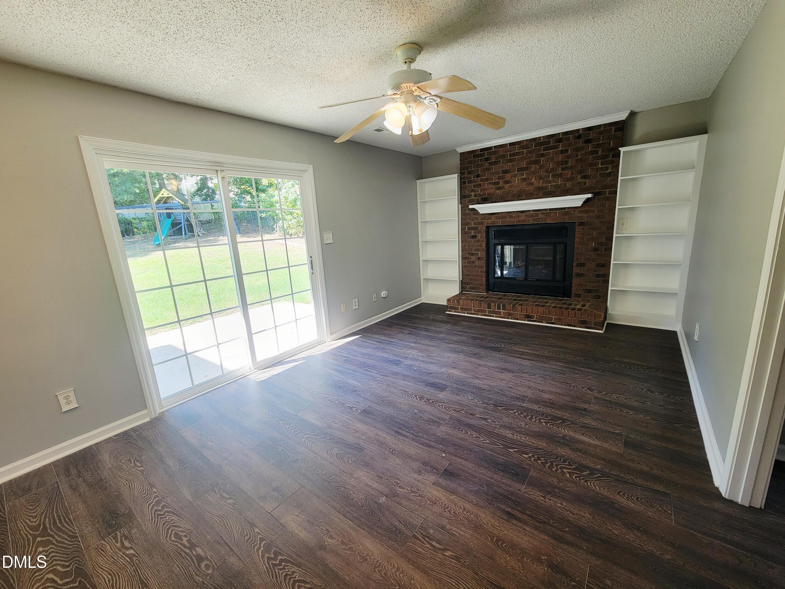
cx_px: 392
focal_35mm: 13
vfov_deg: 89.9
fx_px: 295
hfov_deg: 106.2
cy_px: 294
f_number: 2.2
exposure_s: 1/60.2
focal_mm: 2.2
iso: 80
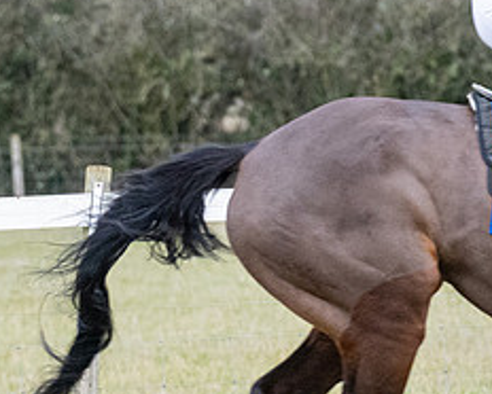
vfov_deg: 2.8
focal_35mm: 562
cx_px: 460
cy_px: 410
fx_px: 8190
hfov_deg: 3.4
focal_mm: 110
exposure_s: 1/800
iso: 1600
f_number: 4
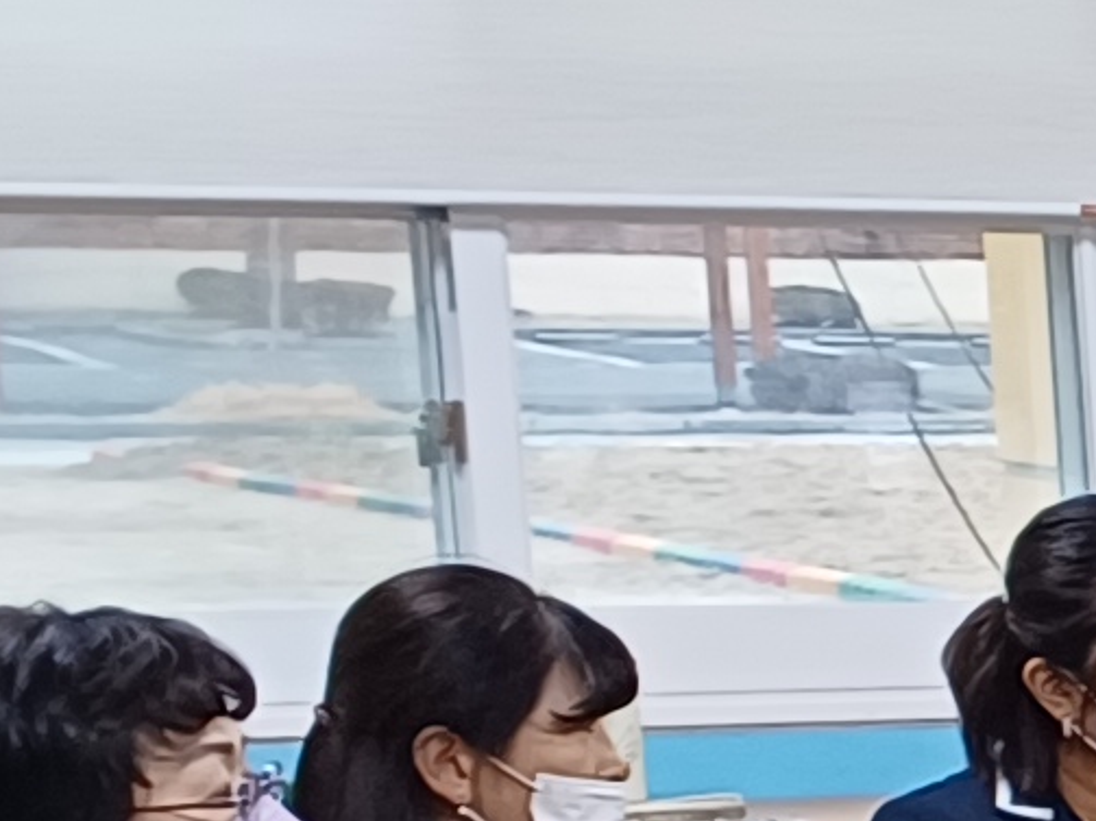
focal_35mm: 183
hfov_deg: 8.6
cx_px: 3460
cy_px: 1511
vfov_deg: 7.8
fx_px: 5793
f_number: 1.8
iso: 160
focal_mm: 5.06
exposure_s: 1/60
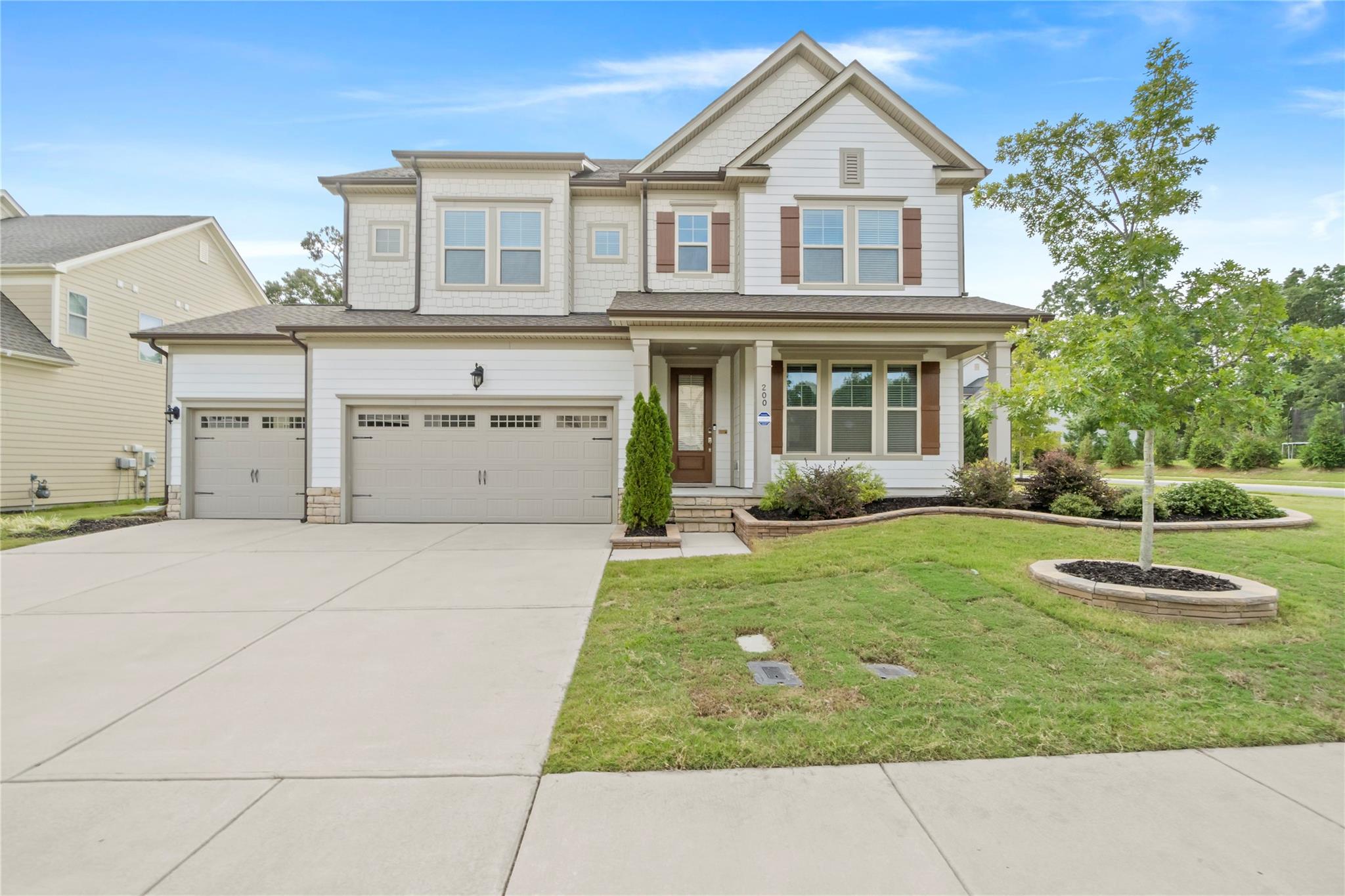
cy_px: 448
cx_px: 672
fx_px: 560
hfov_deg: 100.4
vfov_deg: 77.3
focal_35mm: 15
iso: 400
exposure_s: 1/640
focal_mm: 10
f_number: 8
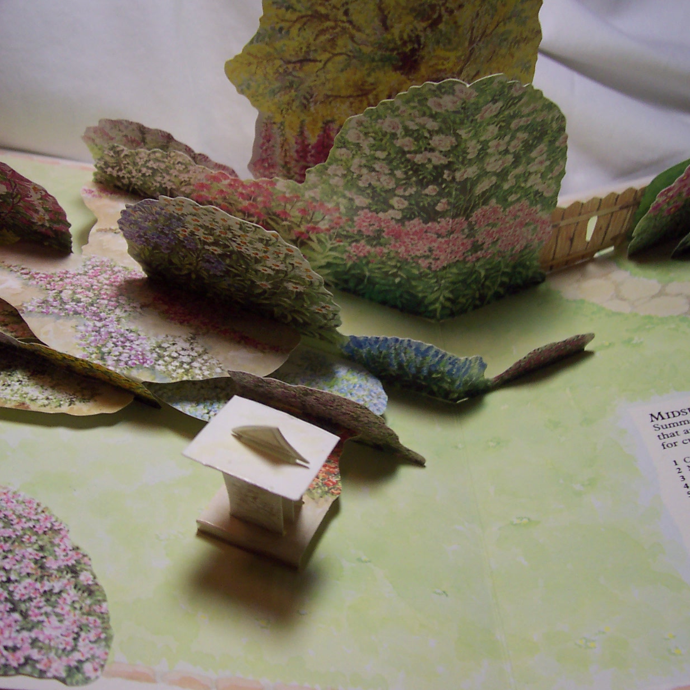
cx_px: 347
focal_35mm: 44
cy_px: 348
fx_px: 992
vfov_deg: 38.3
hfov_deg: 38.3
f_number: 2.8
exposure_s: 1/45
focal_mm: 5.6
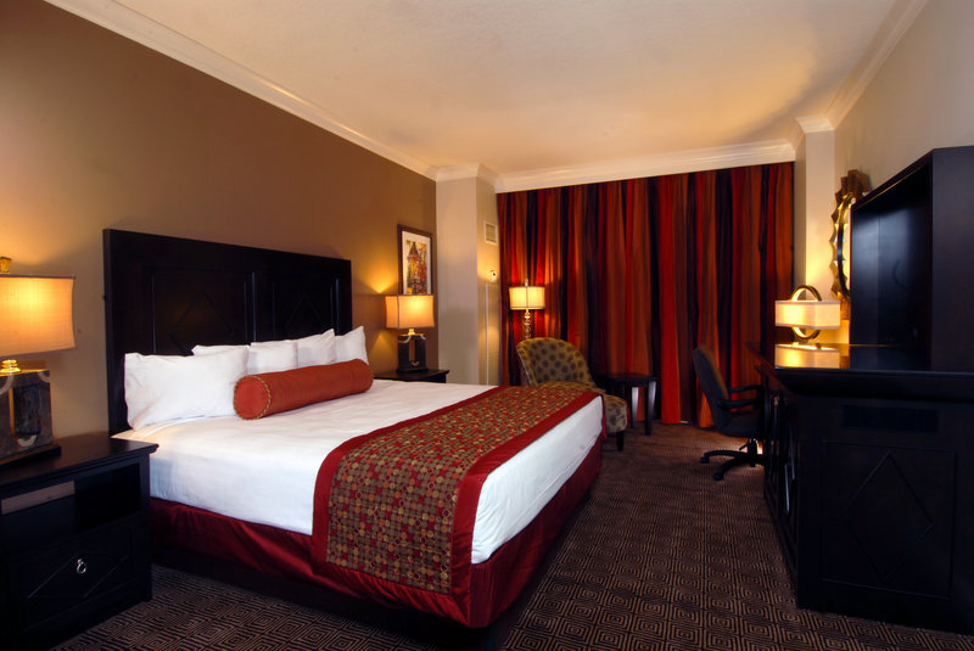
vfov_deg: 67.5
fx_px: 487
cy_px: 326
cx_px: 487
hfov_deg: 89.9
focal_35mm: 18
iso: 100
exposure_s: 2
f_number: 22
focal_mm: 12
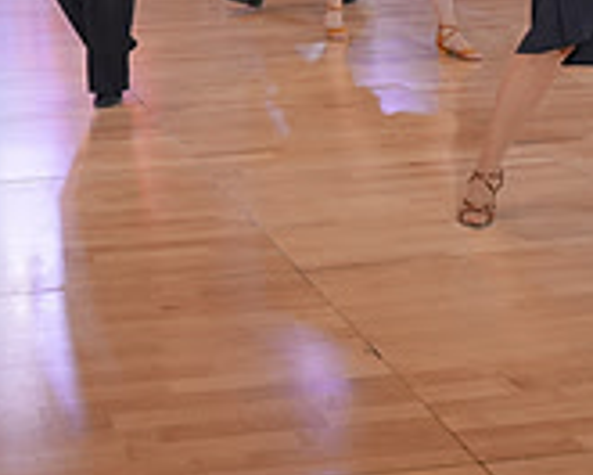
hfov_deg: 23.4
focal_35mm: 79
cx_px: 43
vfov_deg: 18.1
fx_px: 1386
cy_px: -142
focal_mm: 24
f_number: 4
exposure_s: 1/400
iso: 1600
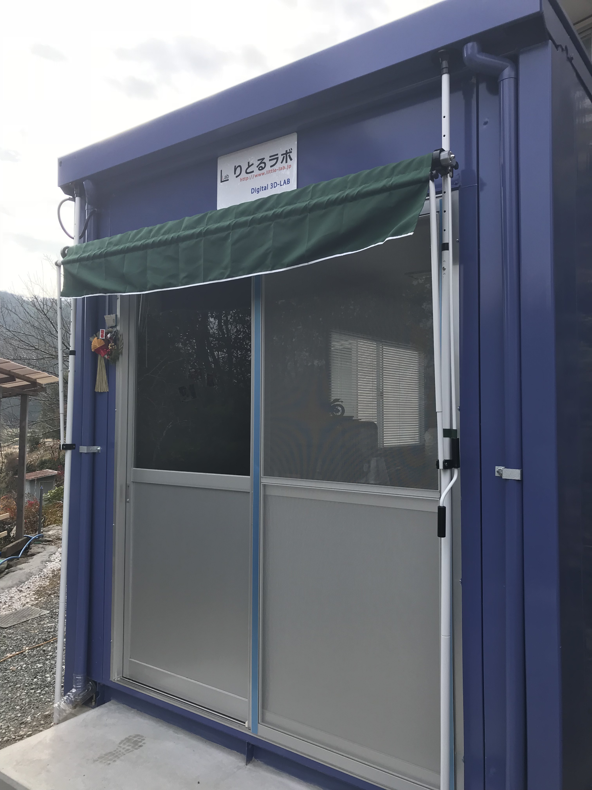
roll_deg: +0.8
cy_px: 395
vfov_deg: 63.4
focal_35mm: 28
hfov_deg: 49.7
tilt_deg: +3.7
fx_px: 638
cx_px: 296
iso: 20
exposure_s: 1/818
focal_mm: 3.99
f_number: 1.8
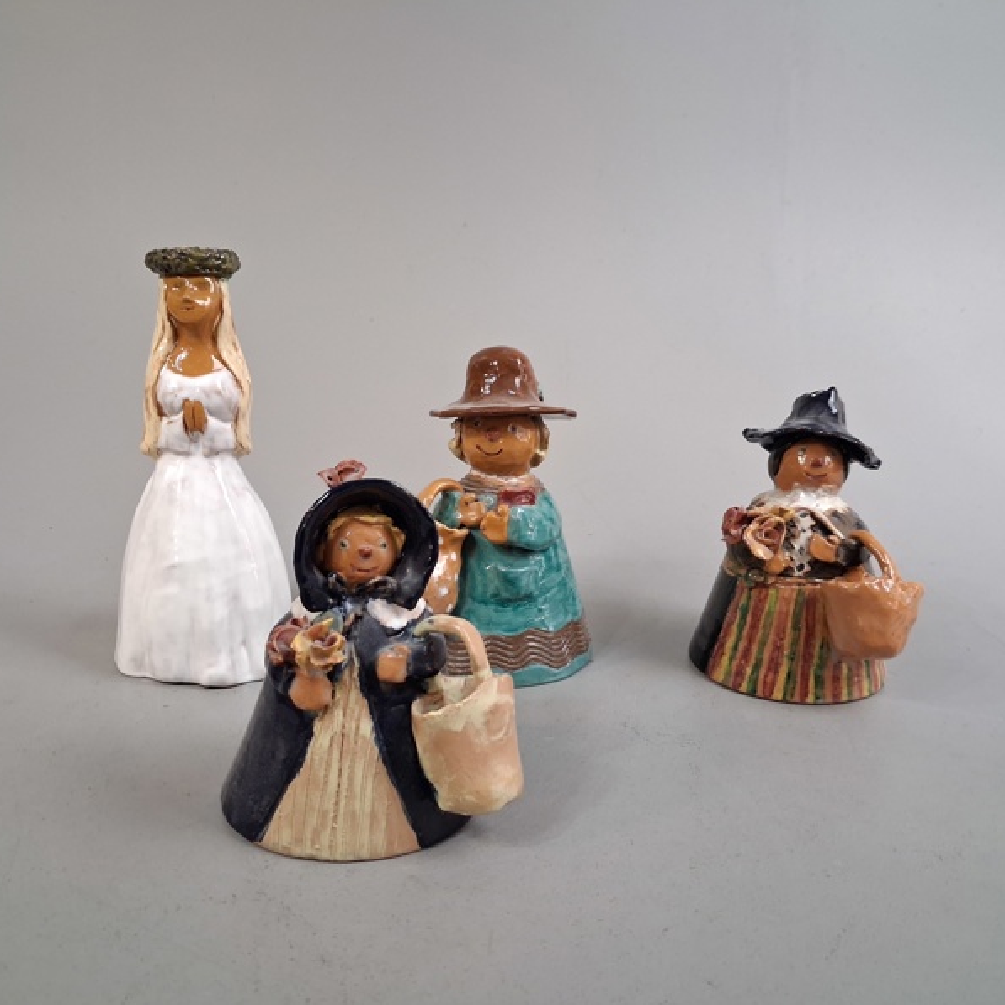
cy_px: 502
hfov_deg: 51.1
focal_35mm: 32
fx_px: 1051
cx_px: 487
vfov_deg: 51.1
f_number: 1.8
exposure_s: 1/50
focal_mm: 4
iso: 400
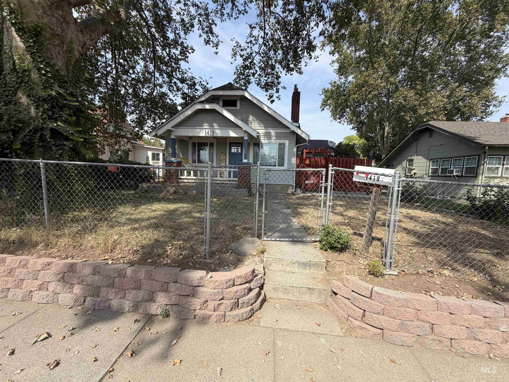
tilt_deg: -5.3
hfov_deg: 102.1
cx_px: 254
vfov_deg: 85.7
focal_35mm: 14
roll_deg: -1.6
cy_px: 191
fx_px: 206
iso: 40
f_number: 2.2
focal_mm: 2.22
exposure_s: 1/770
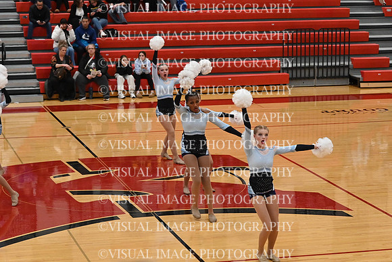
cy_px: 131
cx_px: 196
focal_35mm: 105
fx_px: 1144
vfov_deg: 13.0
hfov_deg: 19.5
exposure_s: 1/400
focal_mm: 70
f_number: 4
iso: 6400
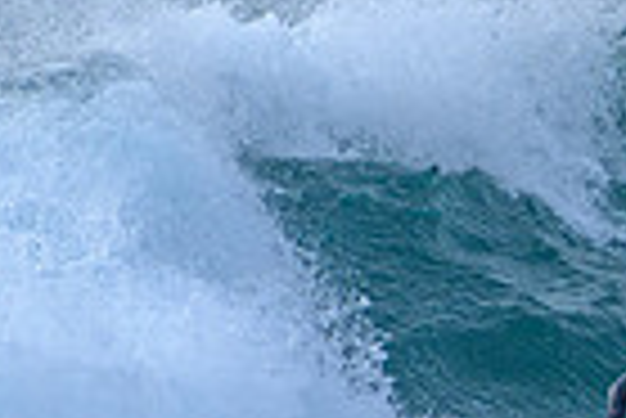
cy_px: 256
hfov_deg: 0.9
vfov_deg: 0.6
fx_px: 39949
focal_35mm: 2295
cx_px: 923
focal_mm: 400
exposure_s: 1/2000
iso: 500
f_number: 7.1
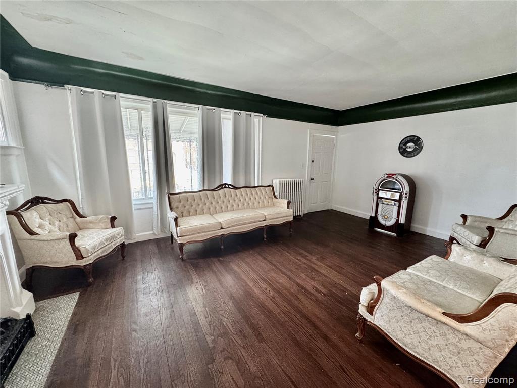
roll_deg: -1.5
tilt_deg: -10.4
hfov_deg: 102.1
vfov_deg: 85.7
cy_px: 194
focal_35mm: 14
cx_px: 258
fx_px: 209
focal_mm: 2.22
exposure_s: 1/60
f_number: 2.2
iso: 400
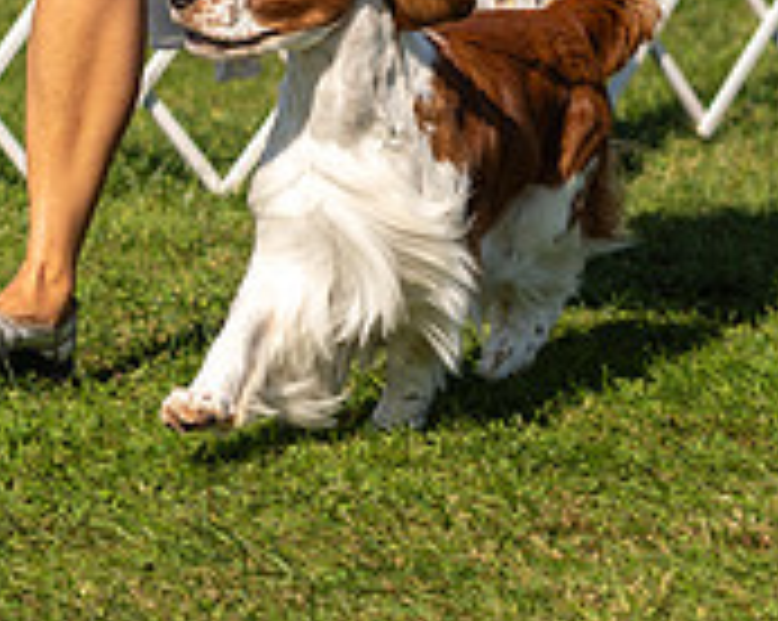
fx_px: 7084
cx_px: 452
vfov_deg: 5.0
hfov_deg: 6.3
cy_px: -302
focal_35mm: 308
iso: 100
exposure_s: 1/2500
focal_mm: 84
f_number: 3.2
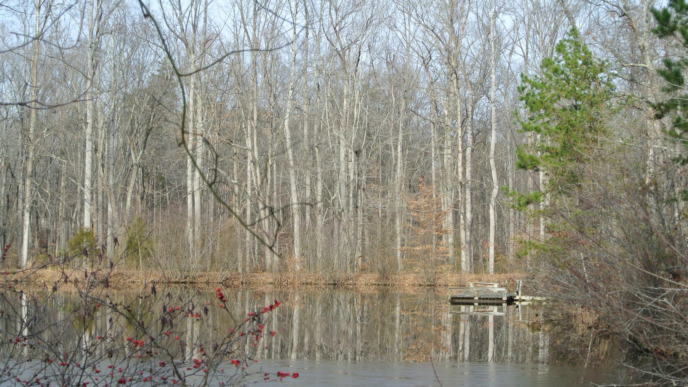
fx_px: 1623
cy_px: 238
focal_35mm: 89
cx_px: 352
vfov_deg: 13.6
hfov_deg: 23.9
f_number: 5.6
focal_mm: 30
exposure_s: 1/250
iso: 100
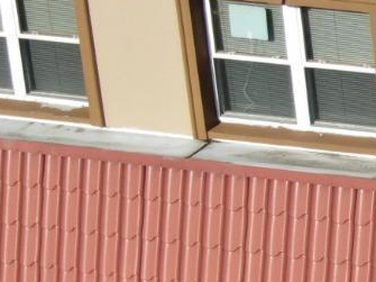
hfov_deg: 8.6
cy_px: 244
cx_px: 807
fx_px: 2334
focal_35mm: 215
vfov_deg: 6.9
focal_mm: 8.6
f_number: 3.8
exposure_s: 1/640
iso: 100
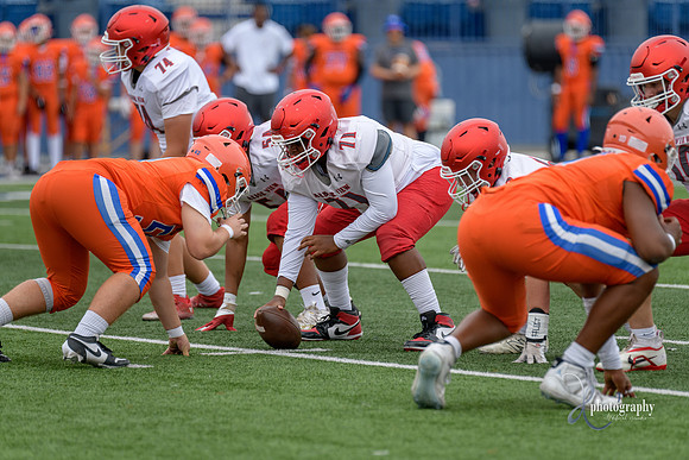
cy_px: 230
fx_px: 5743
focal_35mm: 300
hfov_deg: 6.9
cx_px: 344
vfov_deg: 4.6
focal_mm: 300
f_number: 3.5
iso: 450
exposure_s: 1/1000
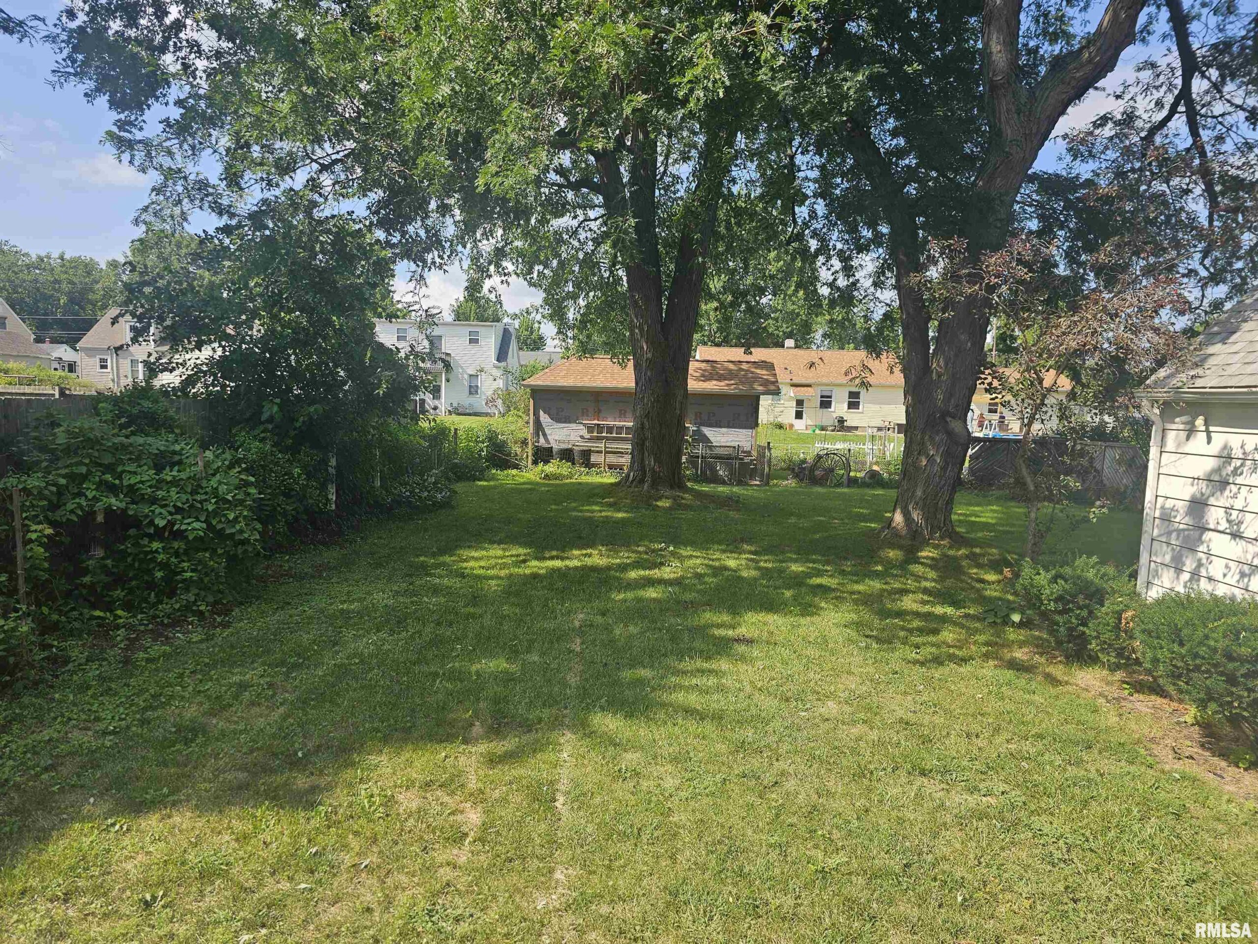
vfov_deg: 58.9
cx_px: 629
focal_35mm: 23
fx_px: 836
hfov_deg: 73.9
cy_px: 472
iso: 10
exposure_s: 1/336
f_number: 1.7
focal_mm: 6.3
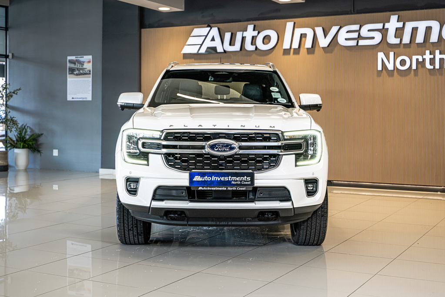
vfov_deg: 26.5
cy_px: 148
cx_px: 222
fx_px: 630
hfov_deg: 38.9
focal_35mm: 51
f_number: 4
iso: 400
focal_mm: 51
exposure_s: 1/125
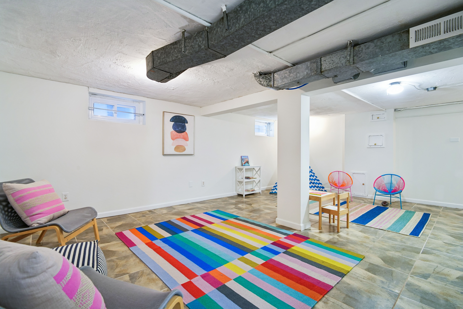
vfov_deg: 73.7
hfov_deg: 96.7
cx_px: 232
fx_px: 206
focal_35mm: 16
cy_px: 154
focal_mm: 16
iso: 400
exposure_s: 1/3.33
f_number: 8
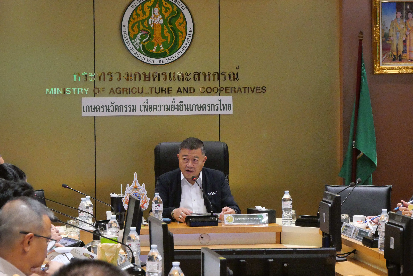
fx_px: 1423
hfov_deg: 16.5
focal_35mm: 124
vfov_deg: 11.1
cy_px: 138
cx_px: 206
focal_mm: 60
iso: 6400
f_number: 5.6
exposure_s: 1/200
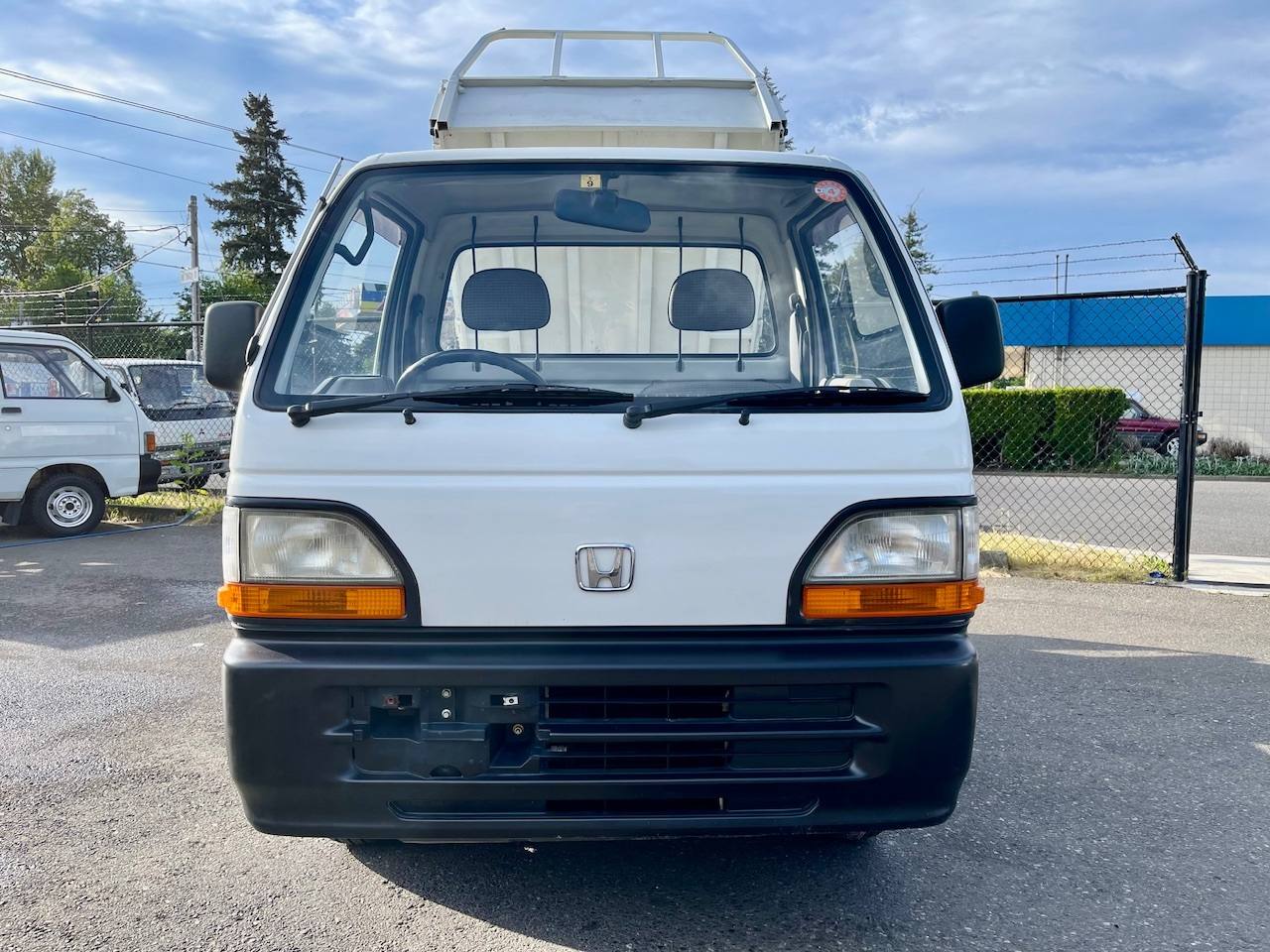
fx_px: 917
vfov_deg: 54.9
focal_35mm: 25
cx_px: 635
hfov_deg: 69.4
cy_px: 476
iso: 32
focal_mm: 5.1
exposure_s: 1/1294
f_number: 1.6
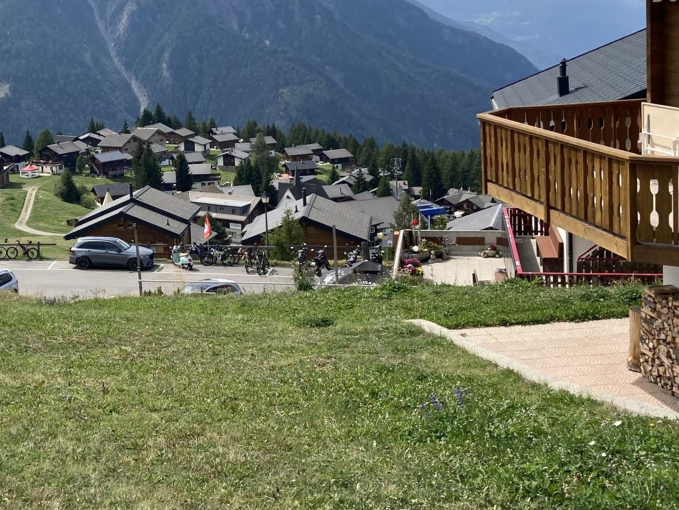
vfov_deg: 25.8
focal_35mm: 56
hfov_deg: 33.5
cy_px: 121
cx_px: 154
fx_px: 1098
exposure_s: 1/2288
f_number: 1.8
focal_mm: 3.99
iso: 20
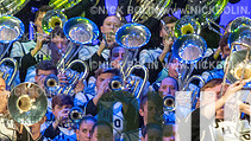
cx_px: 181
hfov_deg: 3.1
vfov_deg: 1.8
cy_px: 147
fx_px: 4595
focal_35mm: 690
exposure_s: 1/320
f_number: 5.6
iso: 8000
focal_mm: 240
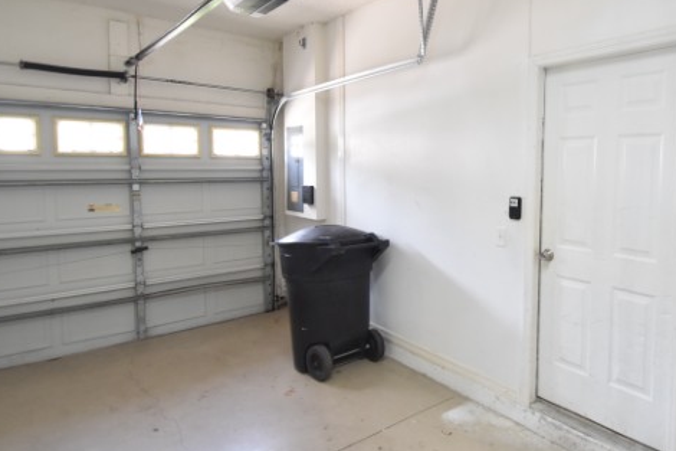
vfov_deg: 54.8
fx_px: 432
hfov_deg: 73.7
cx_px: 453
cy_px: 192
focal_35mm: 23
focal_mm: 10
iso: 900
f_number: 3.5
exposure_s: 1/60
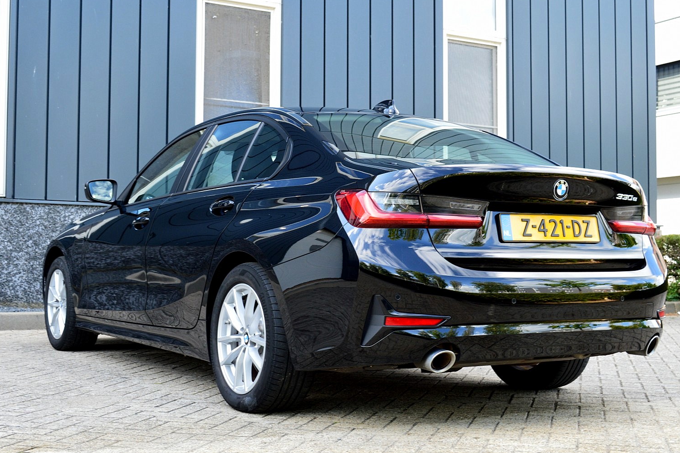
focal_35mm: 52
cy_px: 225
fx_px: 981
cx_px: 334
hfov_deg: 38.2
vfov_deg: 26.0
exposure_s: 1/80
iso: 400
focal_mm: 32
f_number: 8
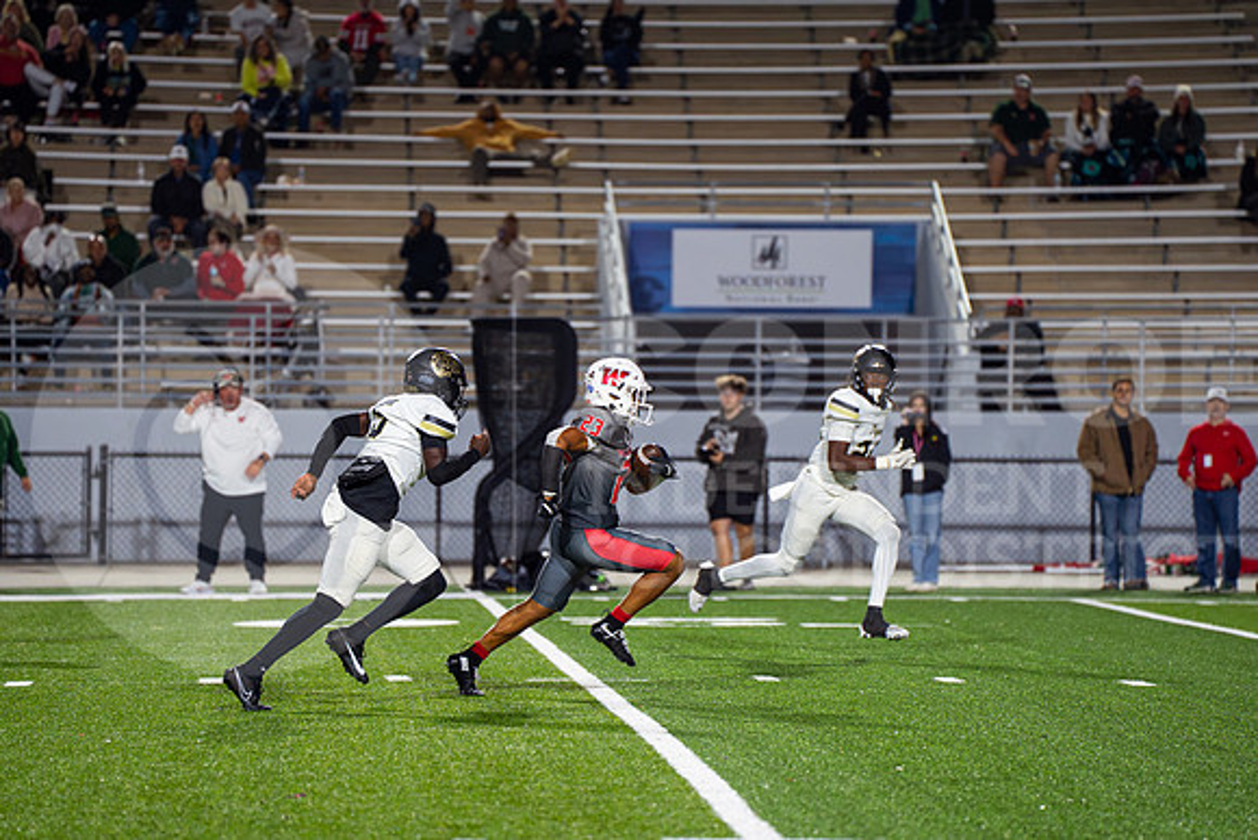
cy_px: 420
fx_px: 6723
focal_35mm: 192
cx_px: 636
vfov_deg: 7.1
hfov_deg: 10.7
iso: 3200
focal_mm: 180
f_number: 3.2
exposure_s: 1/1600
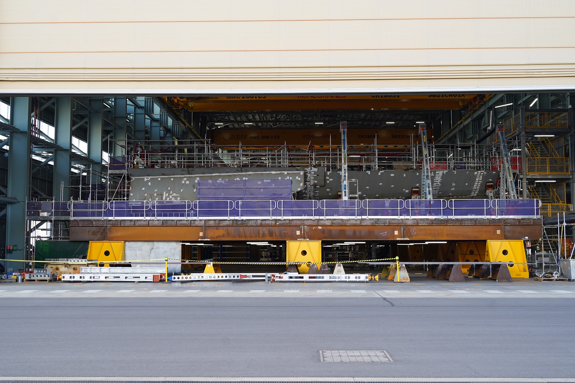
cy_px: 192
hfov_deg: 44.5
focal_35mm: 44
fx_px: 703
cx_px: 288
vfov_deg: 30.5
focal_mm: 44
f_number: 5.6
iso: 125
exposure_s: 1/60
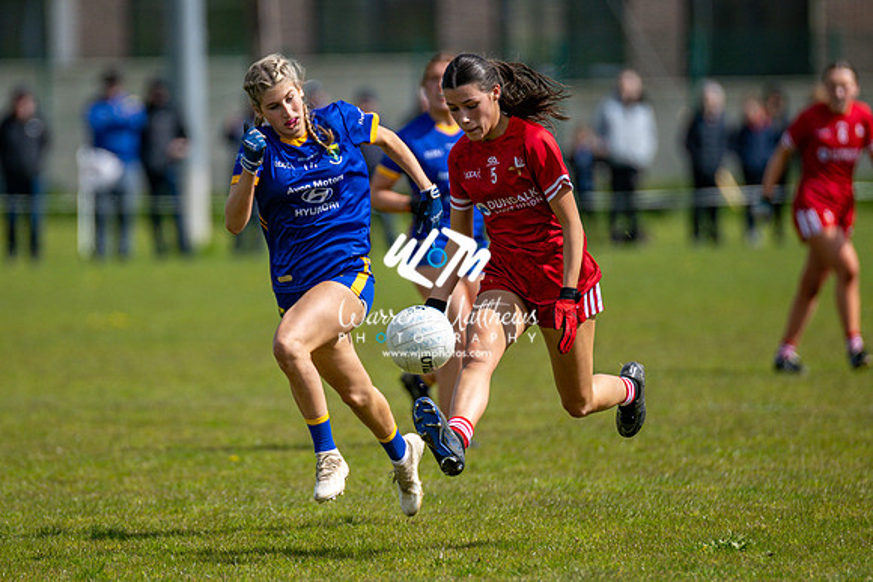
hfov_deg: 4.2
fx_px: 11917
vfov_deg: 2.8
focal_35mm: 491
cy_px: 315
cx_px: 351
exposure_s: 1/6400
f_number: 2.8
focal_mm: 300
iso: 250
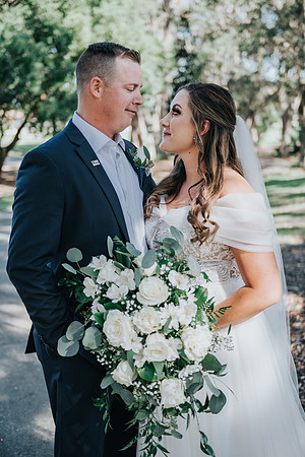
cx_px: 152
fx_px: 699
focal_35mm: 55
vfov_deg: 36.2
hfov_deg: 24.6
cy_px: 228
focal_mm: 55
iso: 125
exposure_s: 1/320
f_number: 2.8
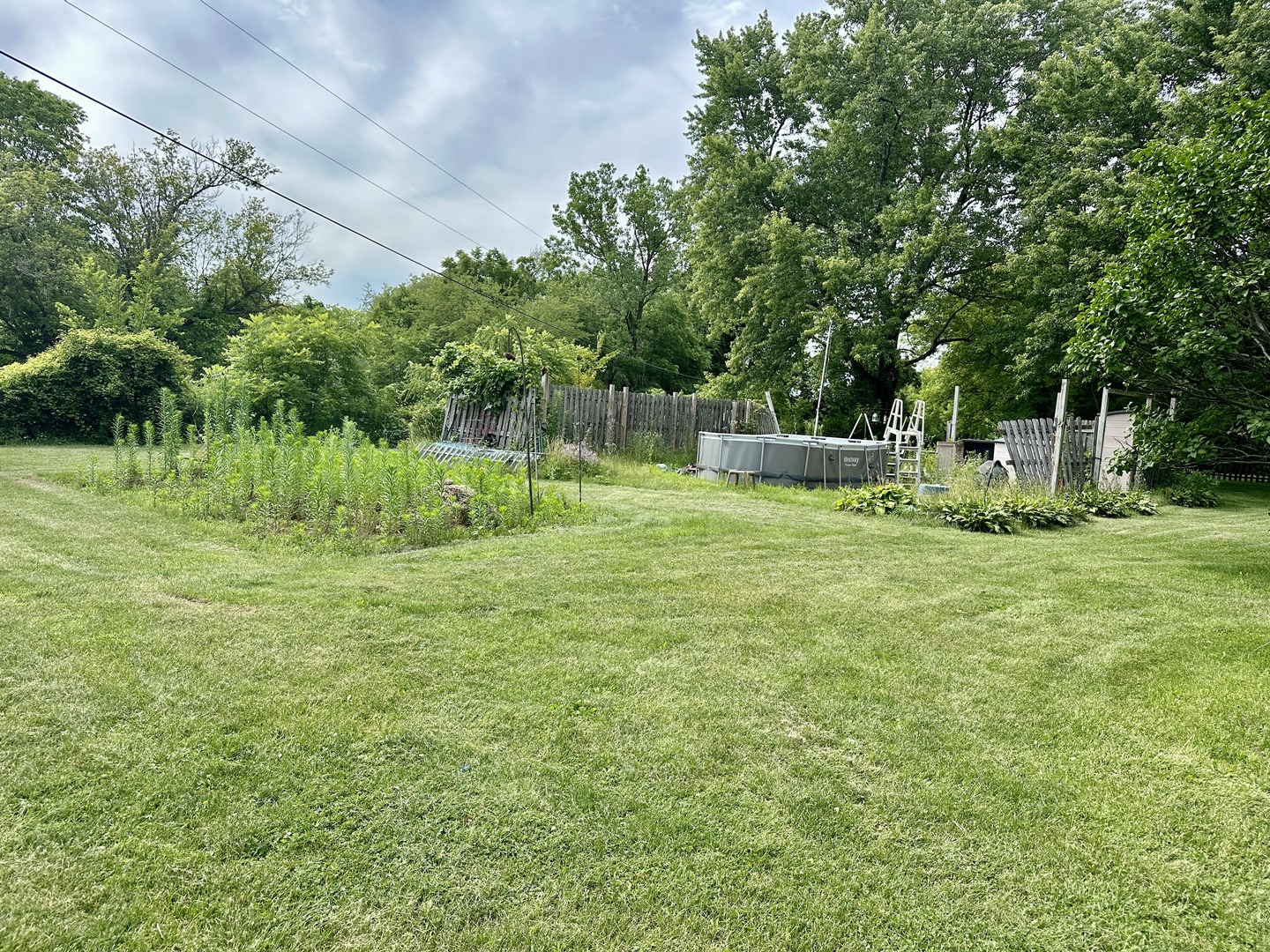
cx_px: 635
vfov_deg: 56.8
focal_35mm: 24
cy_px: 476
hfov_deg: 71.6
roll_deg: -3.7
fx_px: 881
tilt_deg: -3.7
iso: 80
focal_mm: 6.86
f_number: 1.78
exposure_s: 1/1721
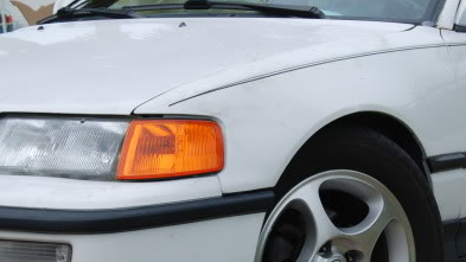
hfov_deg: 24.4
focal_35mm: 87
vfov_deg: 13.8
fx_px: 1075
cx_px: 273
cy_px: 202
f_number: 5.6
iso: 100
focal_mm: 34
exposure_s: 1/125
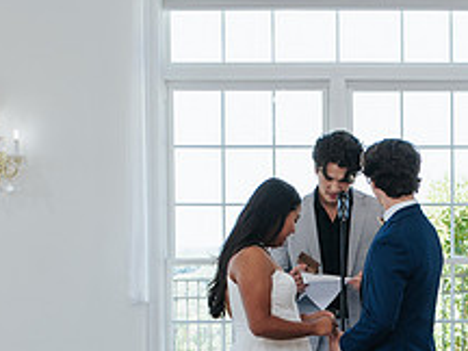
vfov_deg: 12.7
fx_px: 1541
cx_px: 374
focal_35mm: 114
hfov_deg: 17.1
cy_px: 414
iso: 250
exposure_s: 1/200
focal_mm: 35
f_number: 3.5
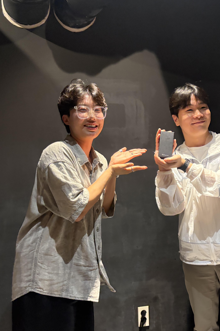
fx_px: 339
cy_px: 164
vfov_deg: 51.9
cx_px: 124
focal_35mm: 37
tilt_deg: +1.3
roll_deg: +2.3
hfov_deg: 35.9
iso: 500
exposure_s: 1/40
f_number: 1.6
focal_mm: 5.96
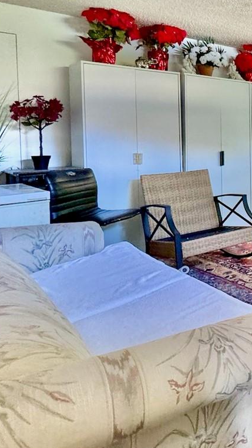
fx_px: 380
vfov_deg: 59.3
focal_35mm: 32
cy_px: 142
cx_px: 387
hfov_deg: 26.0
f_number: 2.2
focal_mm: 2.22
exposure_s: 1/60
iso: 400
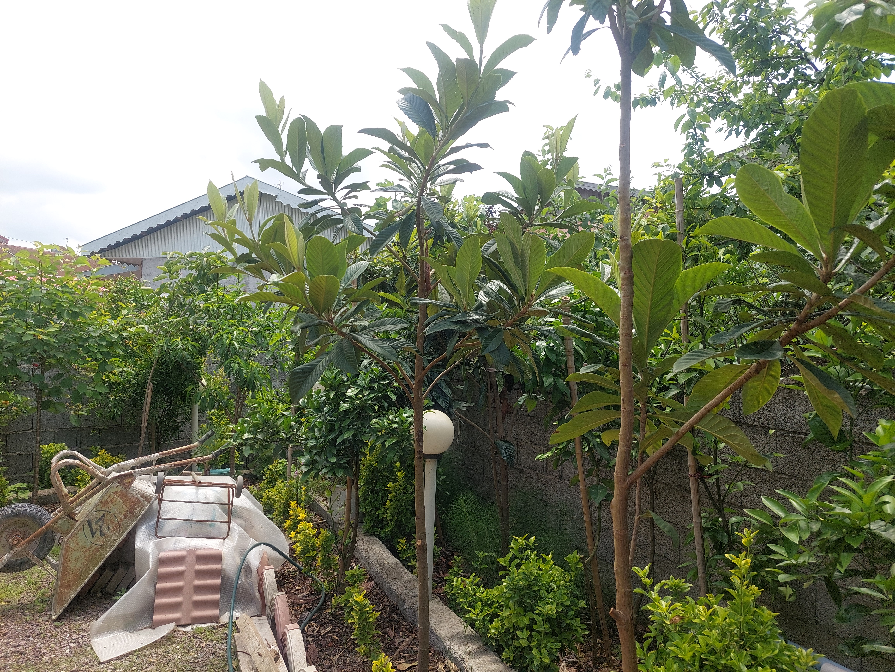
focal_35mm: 25
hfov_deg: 69.4
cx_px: 448
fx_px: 646
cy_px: 336
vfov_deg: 54.9
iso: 40
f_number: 1.8
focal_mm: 5.23
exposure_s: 1/926
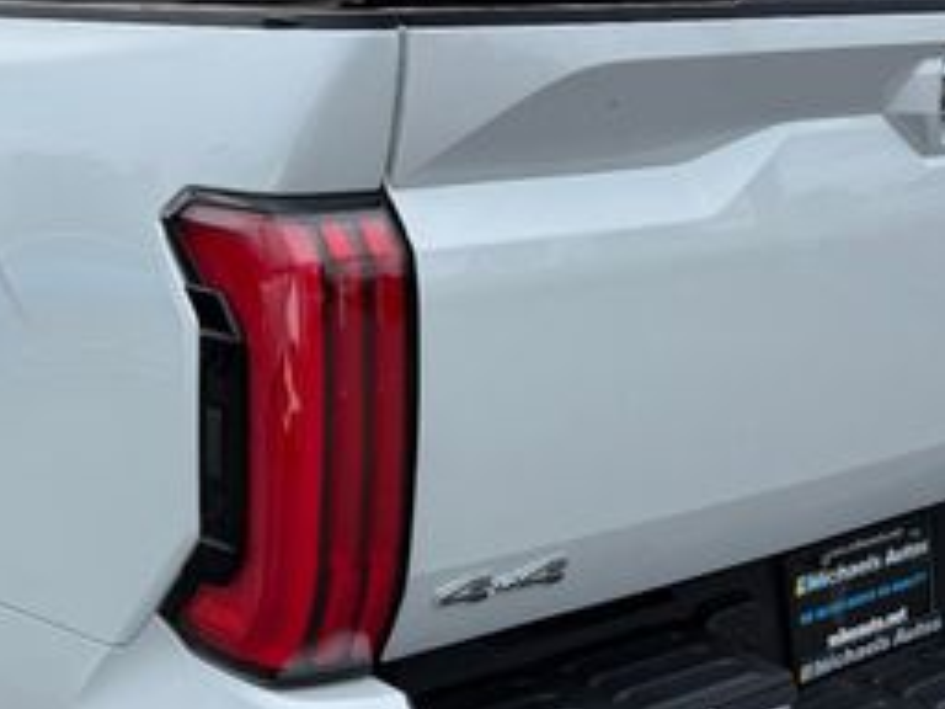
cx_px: 317
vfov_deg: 24.4
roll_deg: +0.1
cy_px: 332
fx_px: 1638
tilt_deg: -12.2
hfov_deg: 31.9
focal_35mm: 60
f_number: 1.78
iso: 80
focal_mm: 6.76
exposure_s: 1/3145
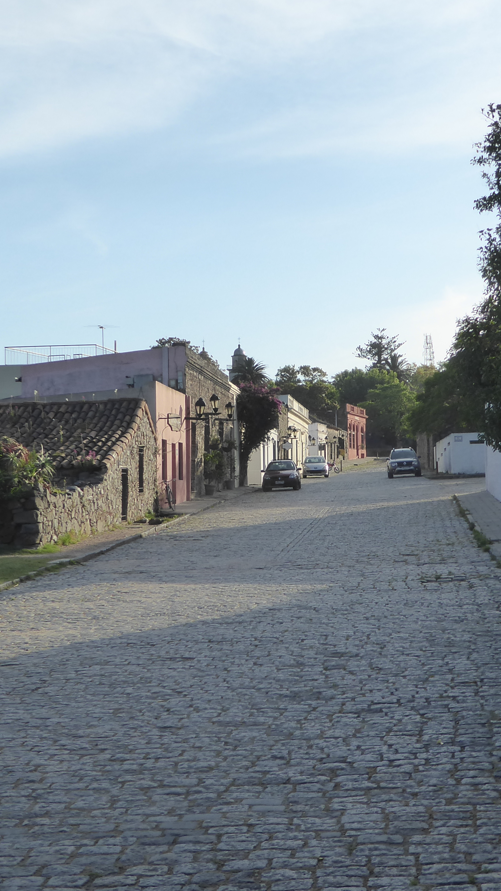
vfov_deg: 37.8
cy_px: 431
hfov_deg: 21.8
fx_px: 1299
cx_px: 289
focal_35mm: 55
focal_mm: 6.3
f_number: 4
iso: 160
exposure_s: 1/640
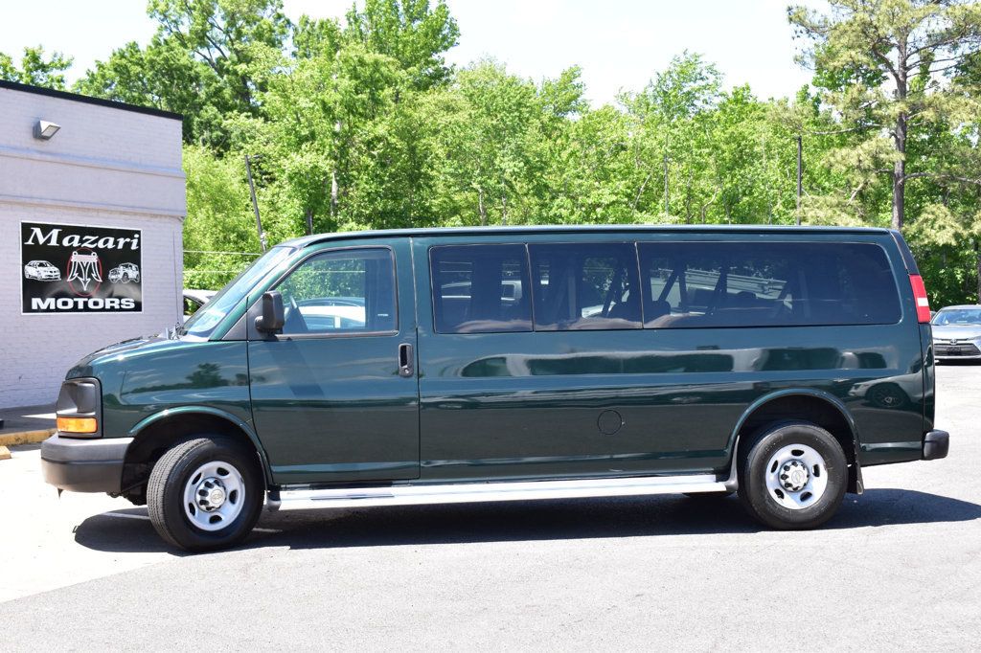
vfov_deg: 25.7
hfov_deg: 37.9
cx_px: 490
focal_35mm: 52
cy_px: 326
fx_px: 1430
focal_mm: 35
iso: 400
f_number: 10
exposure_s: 1/200
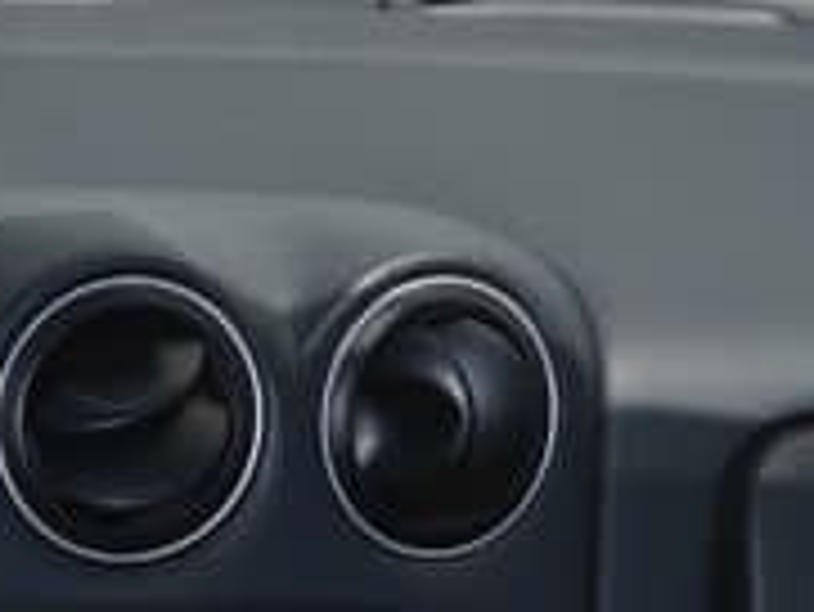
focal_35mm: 171
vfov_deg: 8.4
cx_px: -715
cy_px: 1080
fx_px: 4024
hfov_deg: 10.7
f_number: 9
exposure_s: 1/200
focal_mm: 28
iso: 100
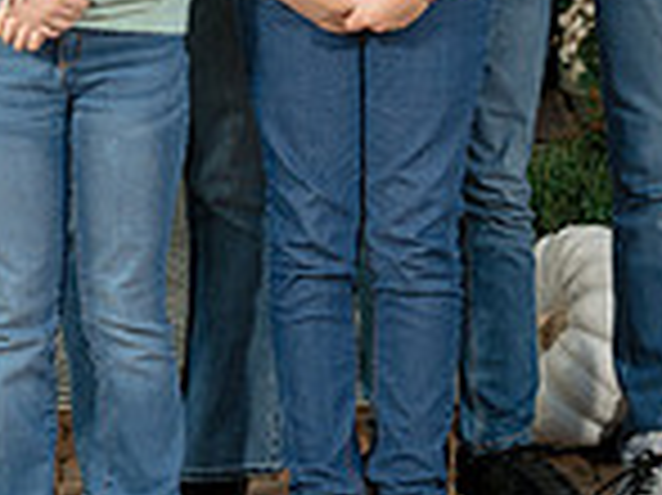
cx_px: -105
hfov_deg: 6.2
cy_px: -239
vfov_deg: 4.6
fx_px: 6115
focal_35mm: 320
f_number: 8
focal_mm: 75
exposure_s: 1/250
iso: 64
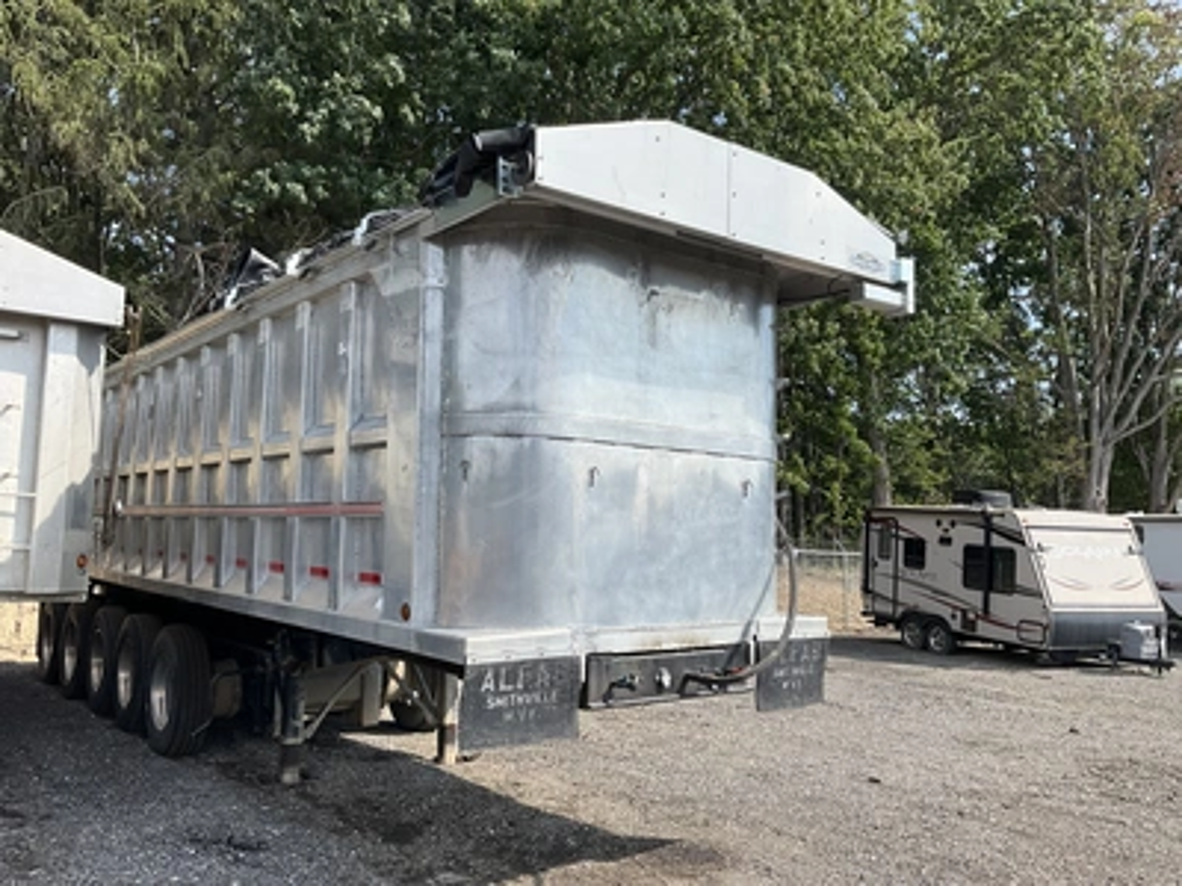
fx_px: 990
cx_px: 591
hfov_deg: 61.7
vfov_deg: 48.2
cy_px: 443
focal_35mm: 29
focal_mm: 3
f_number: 1.8
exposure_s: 1/1144
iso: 25
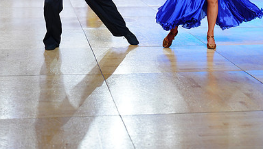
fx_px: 642
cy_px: -41
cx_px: 132
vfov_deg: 12.8
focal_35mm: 92
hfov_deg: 23.2
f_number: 2.8
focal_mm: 58
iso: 400
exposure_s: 1/400
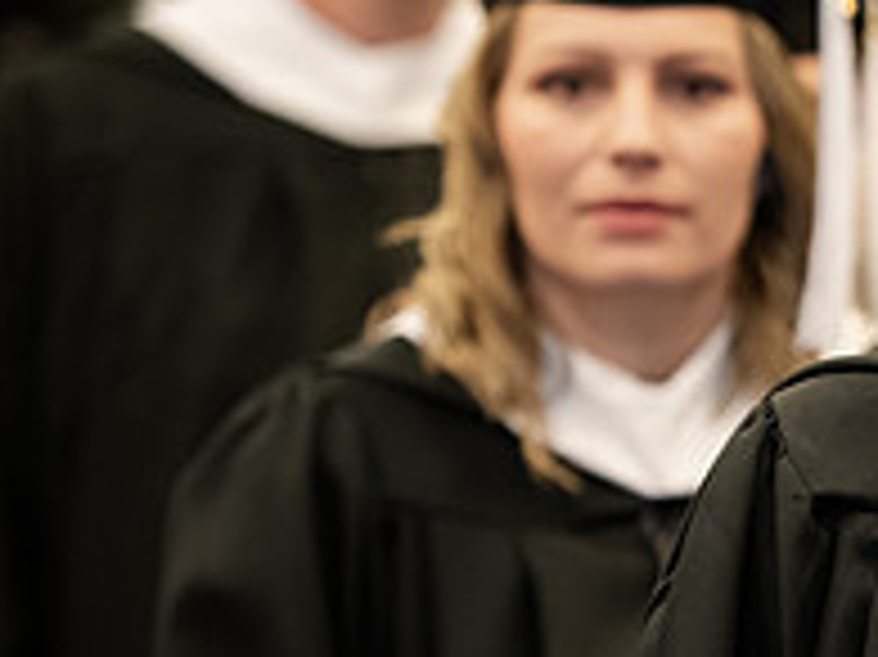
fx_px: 9784
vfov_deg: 3.8
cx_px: 1301
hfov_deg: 5.1
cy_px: 254
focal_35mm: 386
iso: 2000
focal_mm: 135
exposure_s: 1/200
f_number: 3.2
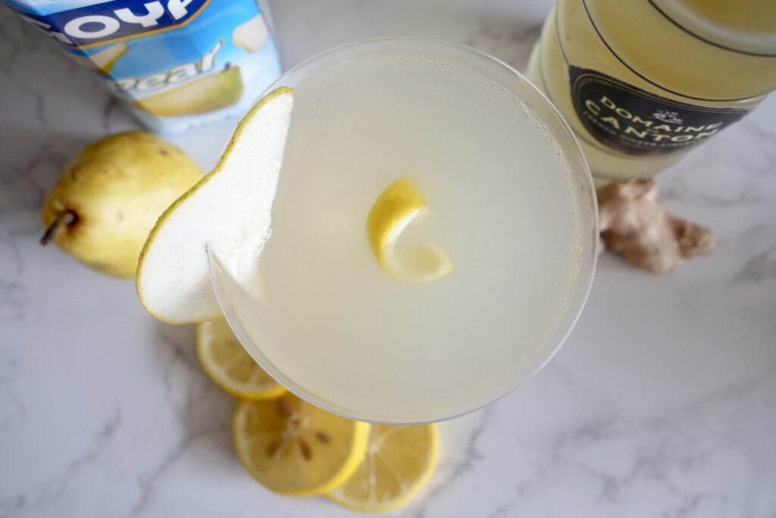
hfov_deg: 49.9
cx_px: 388
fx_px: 835
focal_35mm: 39
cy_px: 259
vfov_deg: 34.5
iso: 1600
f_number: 5
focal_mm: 25.8
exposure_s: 1/100
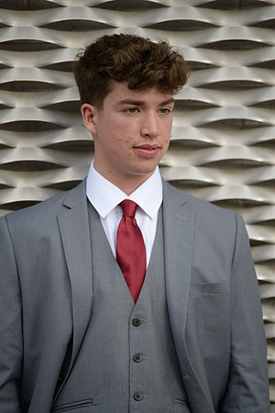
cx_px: 138
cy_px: 206
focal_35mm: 200
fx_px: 2291
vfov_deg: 10.3
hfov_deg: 6.9
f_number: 2.8
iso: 250
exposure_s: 1/1250
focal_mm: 200
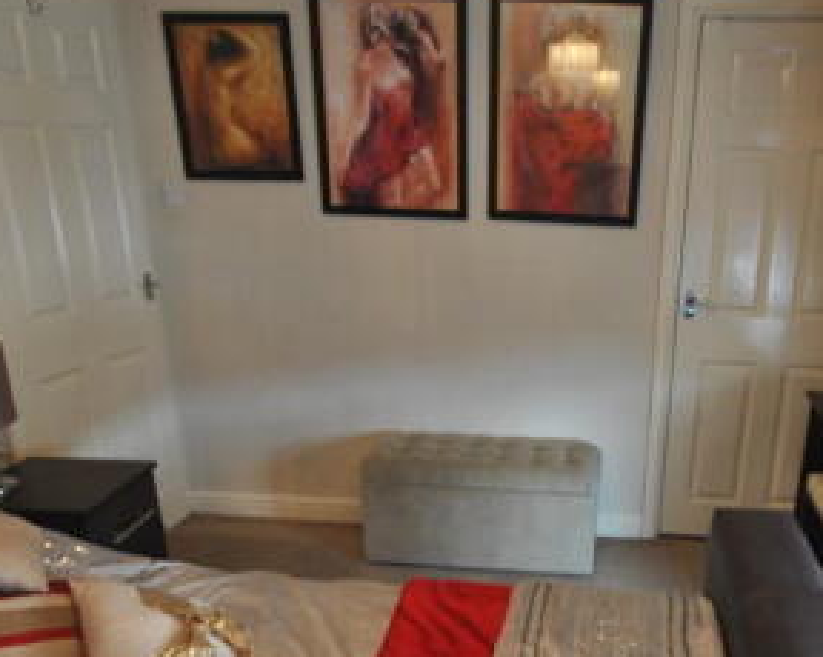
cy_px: 467
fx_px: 779
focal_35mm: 32
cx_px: 547
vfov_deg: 44.7
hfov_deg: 54.6
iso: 400
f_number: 4
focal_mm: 10
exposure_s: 1/10
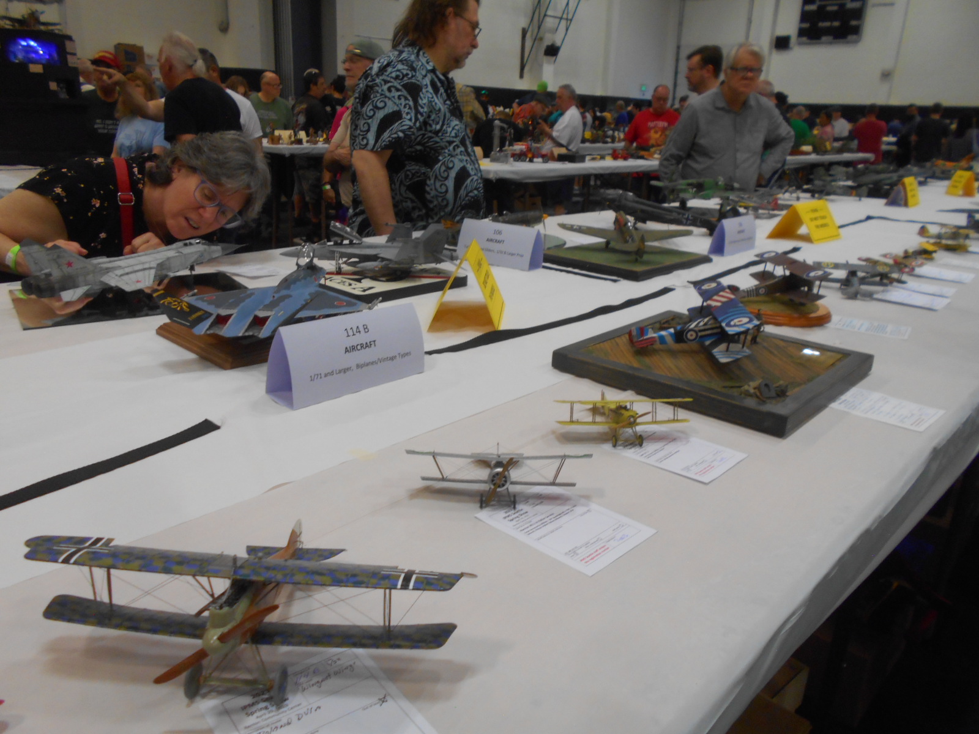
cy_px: 367
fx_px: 735
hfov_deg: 67.3
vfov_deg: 53.1
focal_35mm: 26
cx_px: 490
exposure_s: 1/30
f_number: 3.2
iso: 200
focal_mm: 4.6
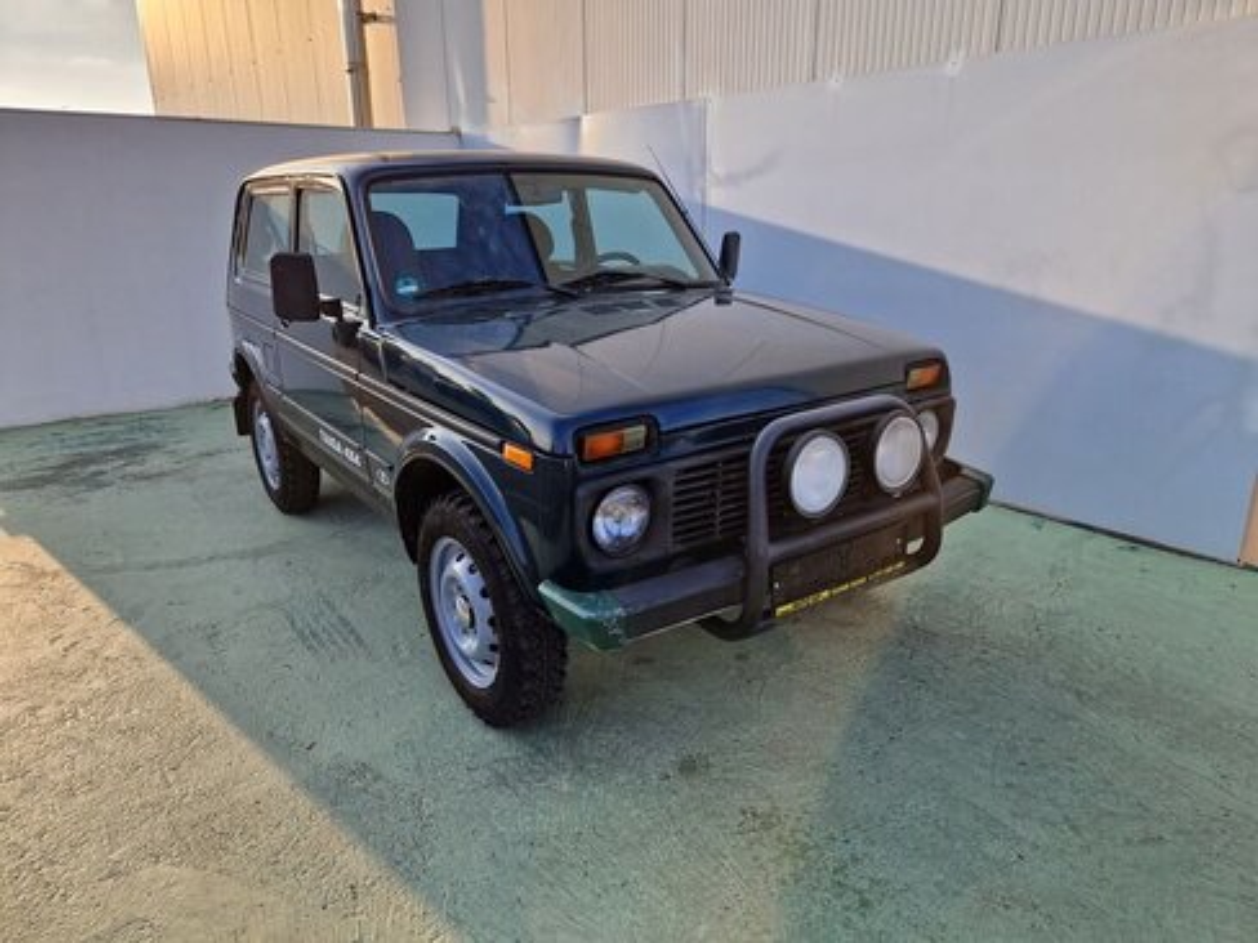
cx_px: 629
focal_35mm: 23
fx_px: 836
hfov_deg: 73.9
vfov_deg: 58.9
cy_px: 472
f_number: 1.8
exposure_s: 1/610
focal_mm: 5.4
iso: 50
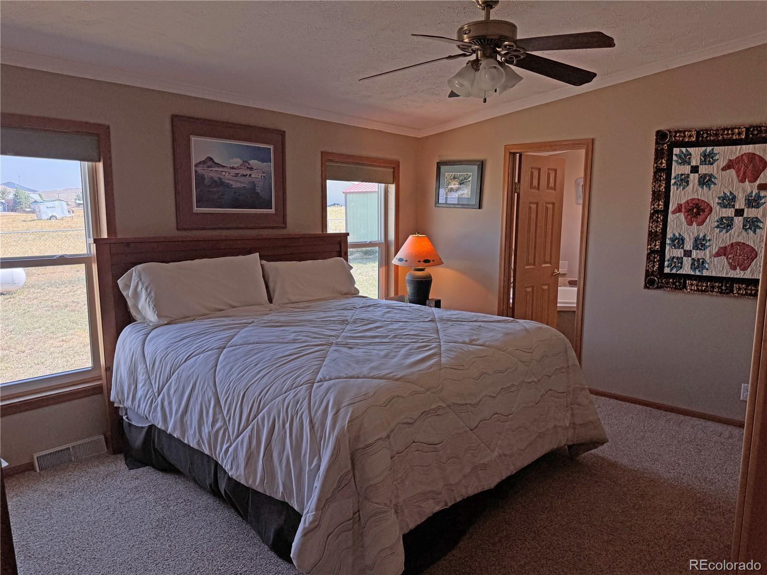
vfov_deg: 56.8
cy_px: 288
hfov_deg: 71.6
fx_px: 532
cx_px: 384
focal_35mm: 24
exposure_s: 1/792
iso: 80
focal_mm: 6.76
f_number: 1.78
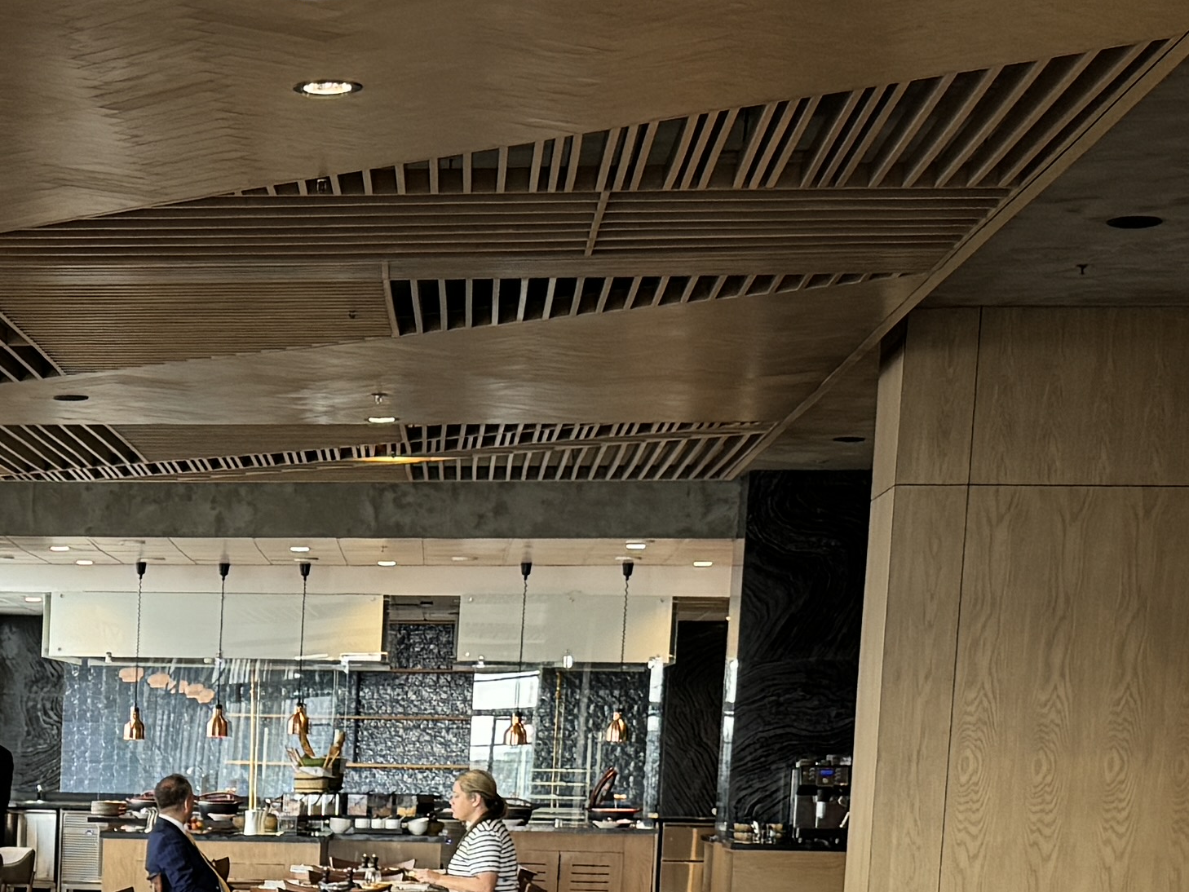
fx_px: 3229
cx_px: -163
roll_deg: -0.6
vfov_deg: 15.0
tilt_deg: -7.2
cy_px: 1143
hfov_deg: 19.8
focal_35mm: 94
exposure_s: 1/121
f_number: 1.78
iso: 100
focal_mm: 6.86
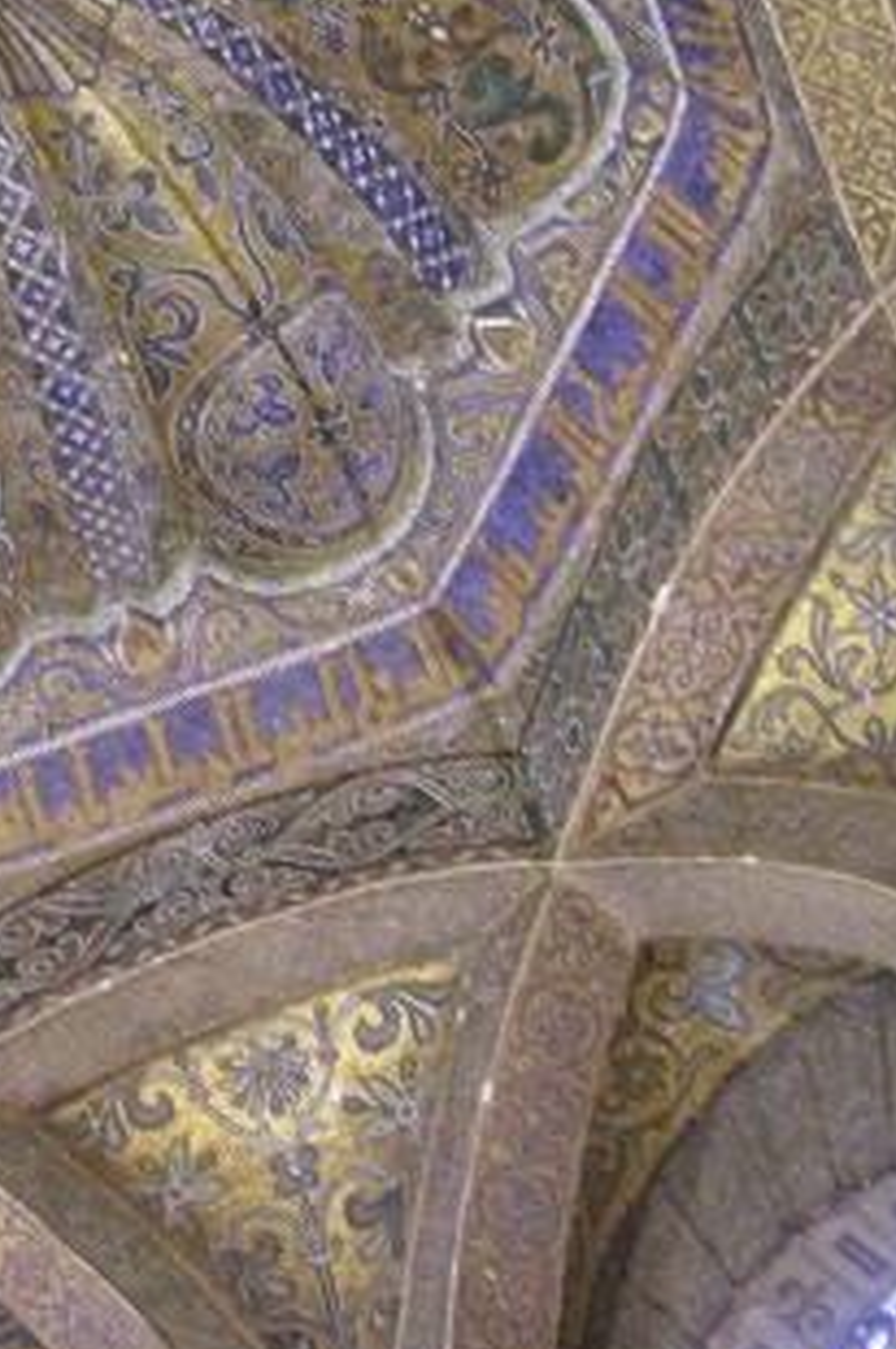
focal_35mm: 129
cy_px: 161
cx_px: -35
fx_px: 4826
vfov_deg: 15.7
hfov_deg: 10.5
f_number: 3
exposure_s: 1/3.8
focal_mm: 12.7
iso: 200
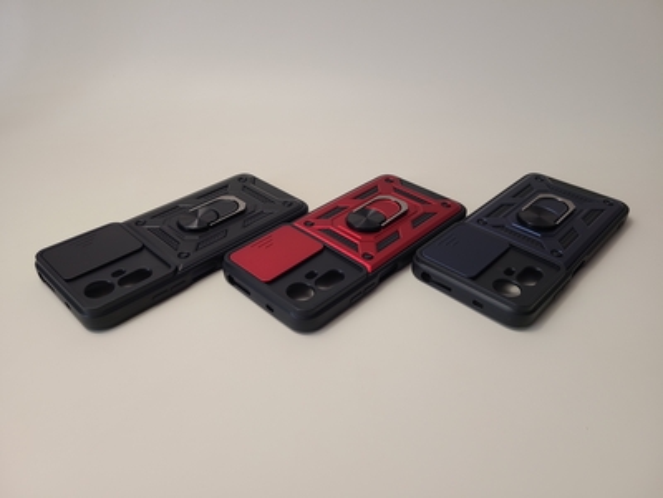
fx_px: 498
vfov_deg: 53.1
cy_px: 249
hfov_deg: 67.3
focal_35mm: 26
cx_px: 332
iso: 64
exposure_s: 1/120
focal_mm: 5.4
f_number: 1.8
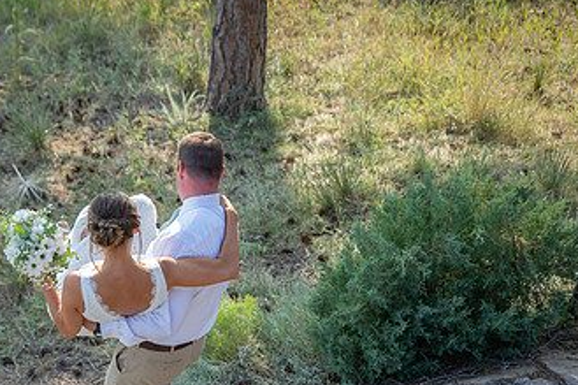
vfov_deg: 14.0
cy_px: 293
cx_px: 91
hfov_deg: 20.7
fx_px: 1557
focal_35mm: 97
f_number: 3.5
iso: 125
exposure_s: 1/320
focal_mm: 55
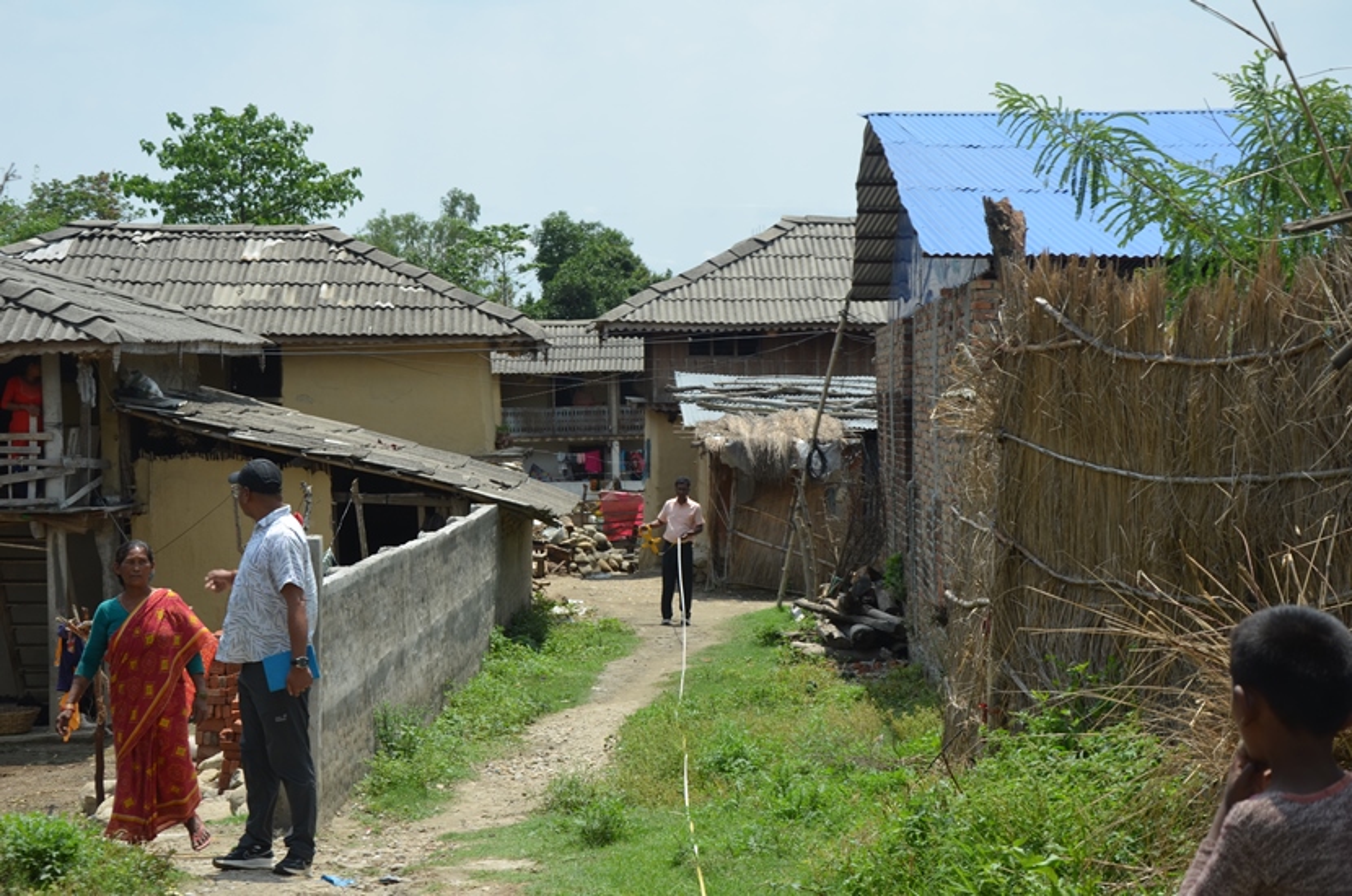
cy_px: 448
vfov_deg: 17.4
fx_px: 2924
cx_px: 676
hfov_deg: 26.0
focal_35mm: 78
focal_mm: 52
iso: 100
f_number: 8
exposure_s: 1/250
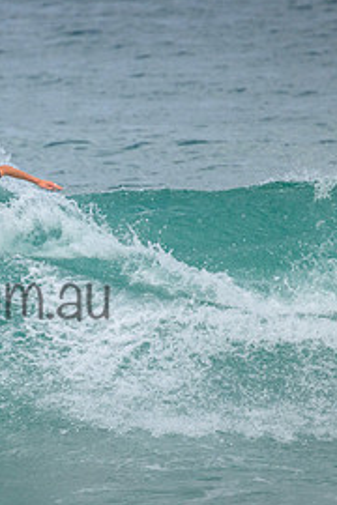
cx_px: -88
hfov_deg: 0.8
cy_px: 276
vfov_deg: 1.2
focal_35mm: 1722
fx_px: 24178
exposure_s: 1/2000
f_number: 11
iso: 1000
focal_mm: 800
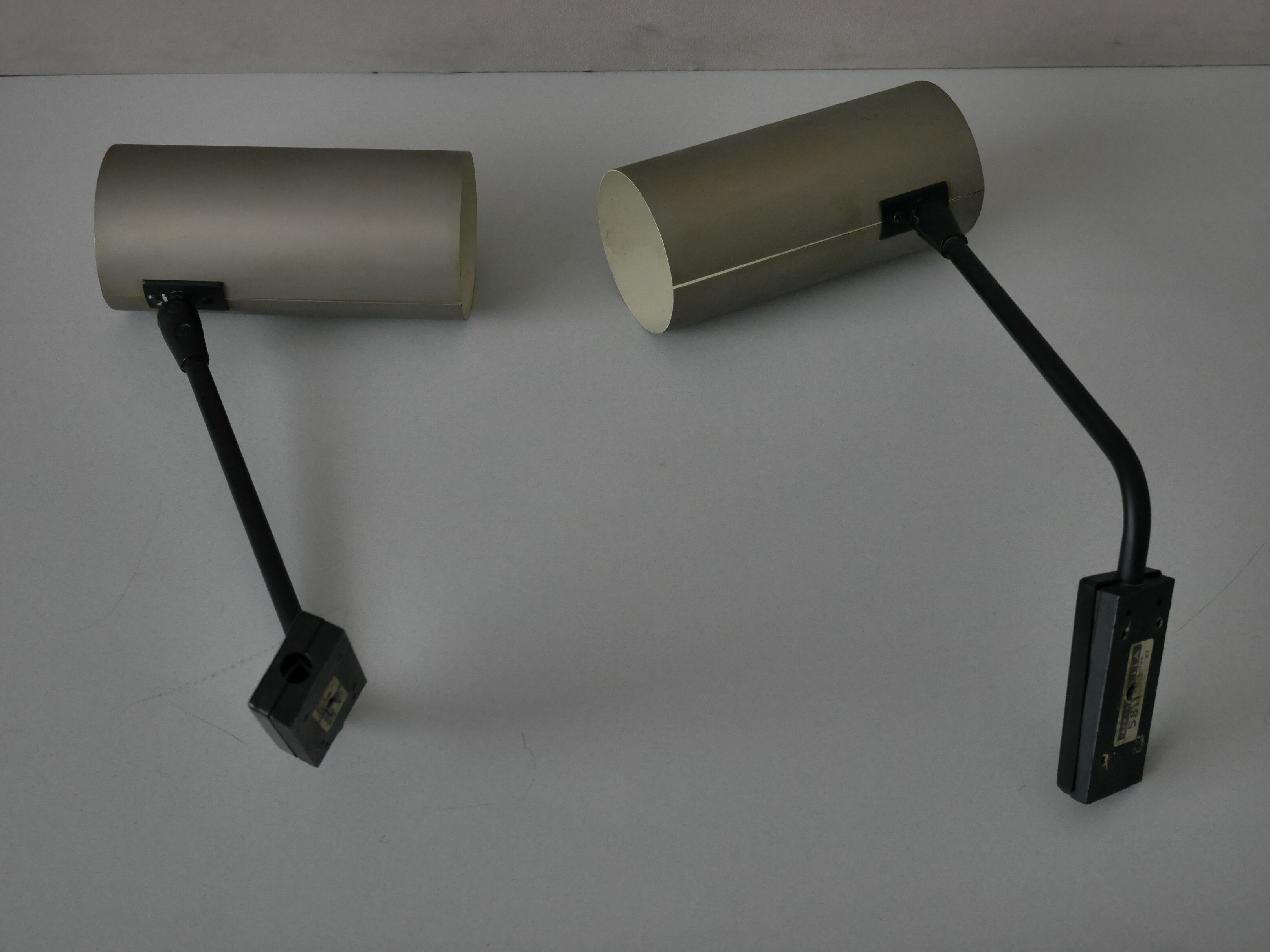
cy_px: 476
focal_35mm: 52
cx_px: 635
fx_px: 1908
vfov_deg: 28.0
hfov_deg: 36.8
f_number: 5.3
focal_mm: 26
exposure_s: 1/60
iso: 1000
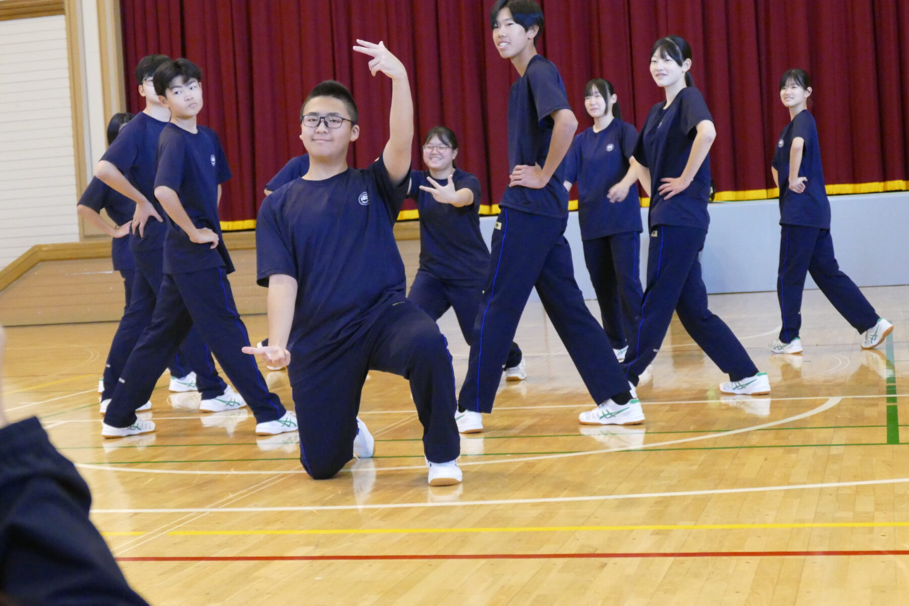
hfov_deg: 30.1
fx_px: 1692
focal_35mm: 67
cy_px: 303
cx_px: 454
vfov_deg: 20.3
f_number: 3.6
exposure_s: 1/50
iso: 3200
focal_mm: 24.33
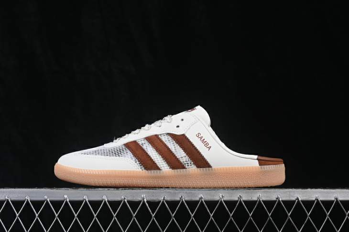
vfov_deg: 18.2
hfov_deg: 27.0
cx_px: 174
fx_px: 727
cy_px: 116
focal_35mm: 75
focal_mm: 50
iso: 160
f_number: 8
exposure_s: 1/80
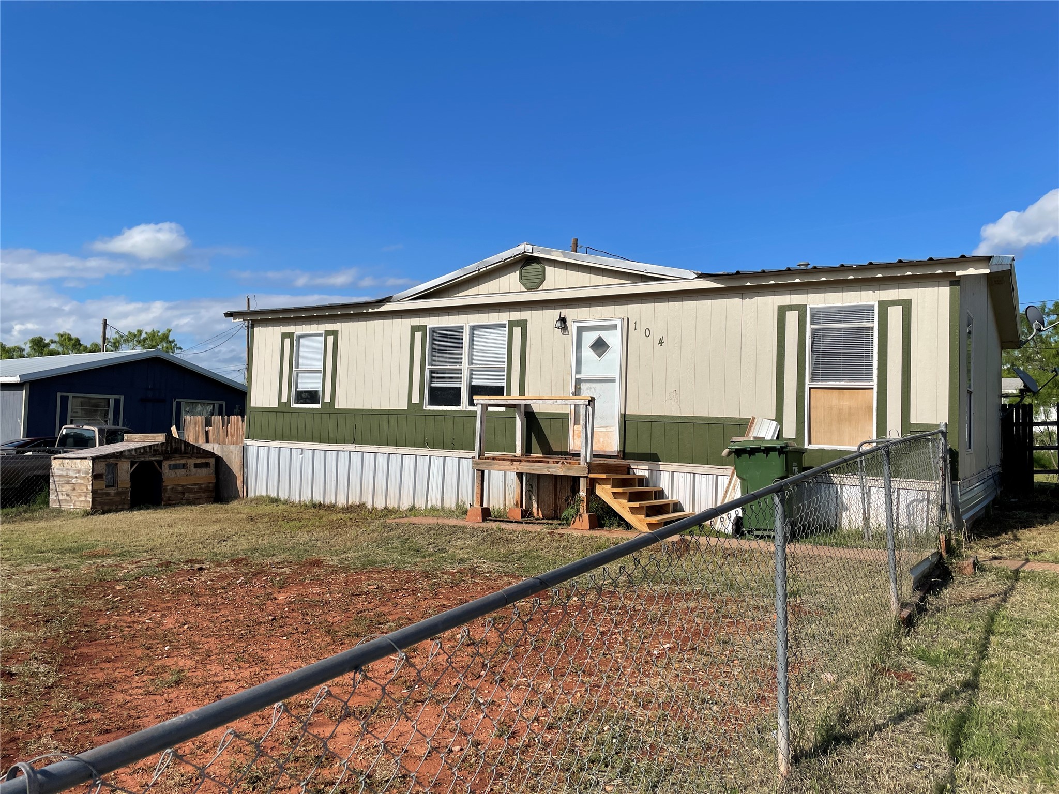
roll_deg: -1.2
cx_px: 530
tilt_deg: +4.8
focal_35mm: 26
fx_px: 795
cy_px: 397
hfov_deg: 67.3
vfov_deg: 53.1
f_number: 1.6
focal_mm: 4.2
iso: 32
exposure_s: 1/5051
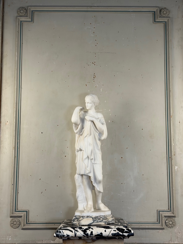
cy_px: 122
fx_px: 338
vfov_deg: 39.7
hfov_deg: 30.3
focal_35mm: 48
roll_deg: +0.6
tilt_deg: +8.9
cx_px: 92
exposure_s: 1/100
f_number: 1.78
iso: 80
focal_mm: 6.76
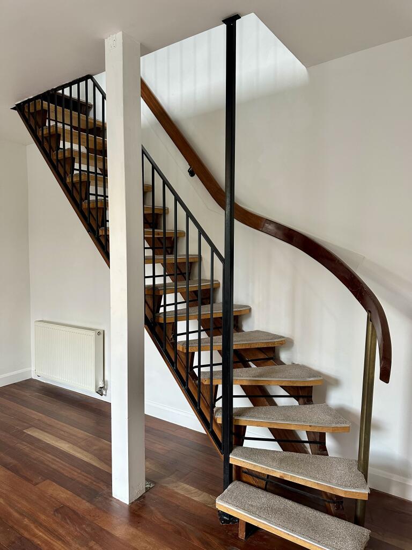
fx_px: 381
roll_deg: -0.6
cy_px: 275
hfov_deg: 56.8
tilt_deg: -3.2
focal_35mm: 24
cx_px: 206
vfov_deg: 71.6
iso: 200
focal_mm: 6.86
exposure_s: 1/121
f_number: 1.78
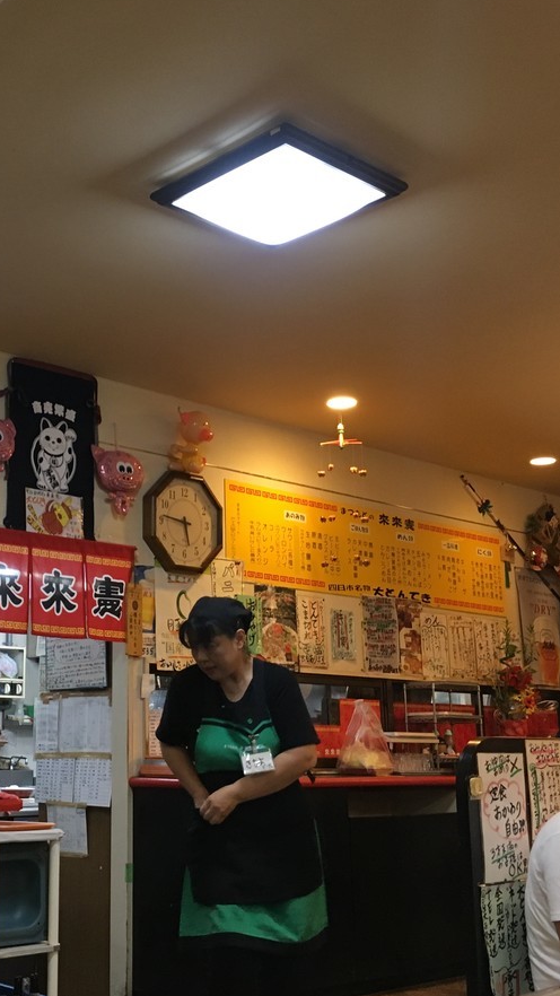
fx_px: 1135
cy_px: 491
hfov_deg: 27.1
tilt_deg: +13.6
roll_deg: +0.8
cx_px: 107
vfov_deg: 47.4
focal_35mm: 43
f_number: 2.2
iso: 100
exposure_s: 1/30
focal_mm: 4.15
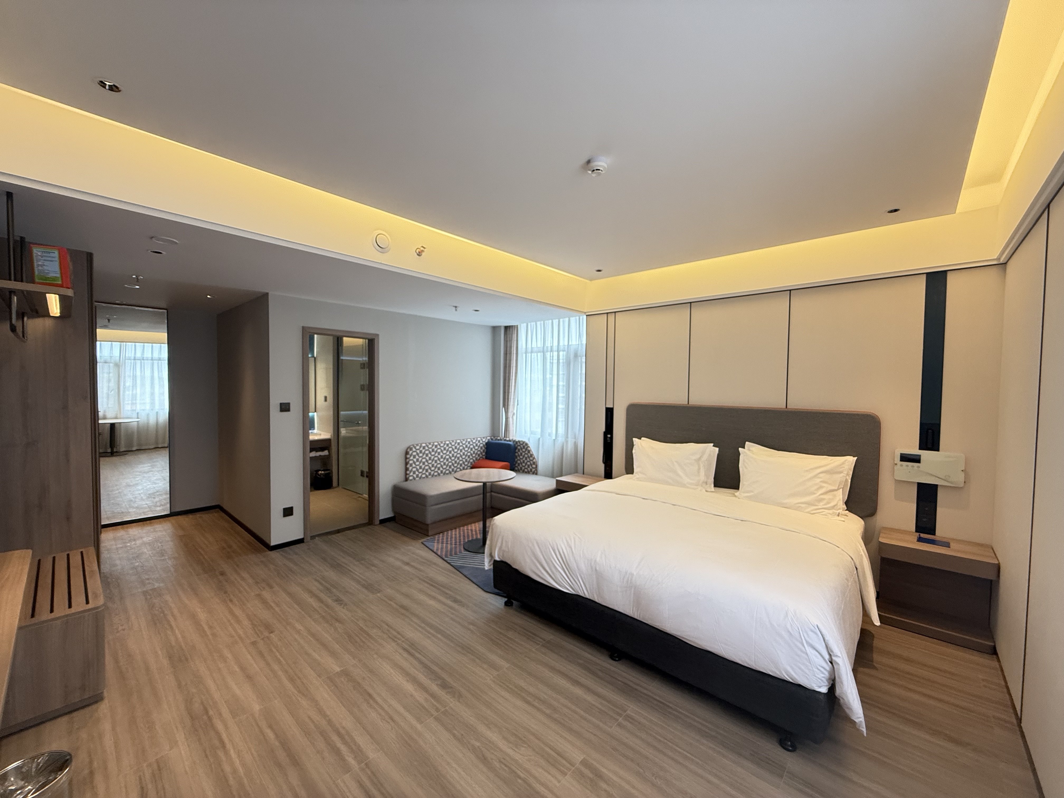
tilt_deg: -1.9
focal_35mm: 14
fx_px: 430
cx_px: 532
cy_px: 399
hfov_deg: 102.1
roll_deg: -0.9
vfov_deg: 85.7
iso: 160
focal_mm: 2.22
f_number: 2.2
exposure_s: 1/99
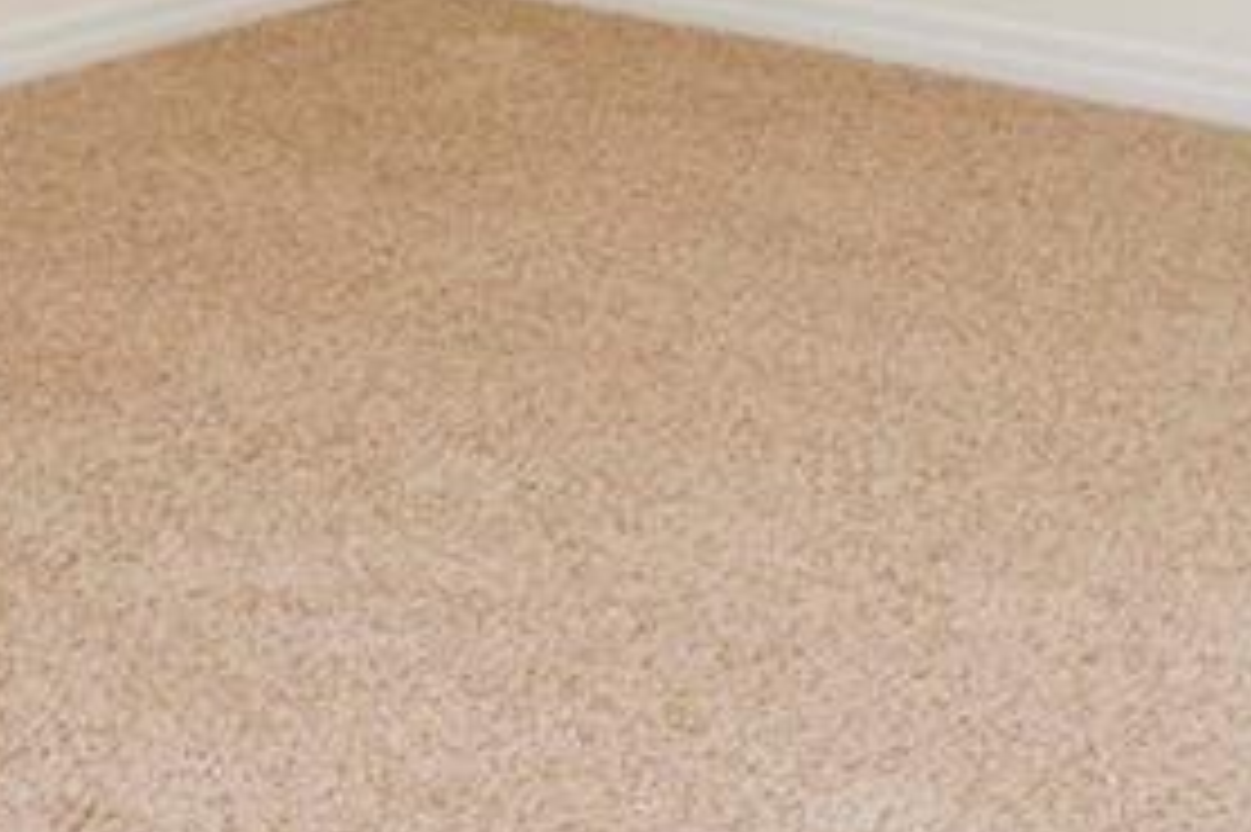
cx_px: 585
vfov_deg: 12.3
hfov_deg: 20.8
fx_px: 3403
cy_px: -850
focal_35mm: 98
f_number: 22
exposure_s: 1/10
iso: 800
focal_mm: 17
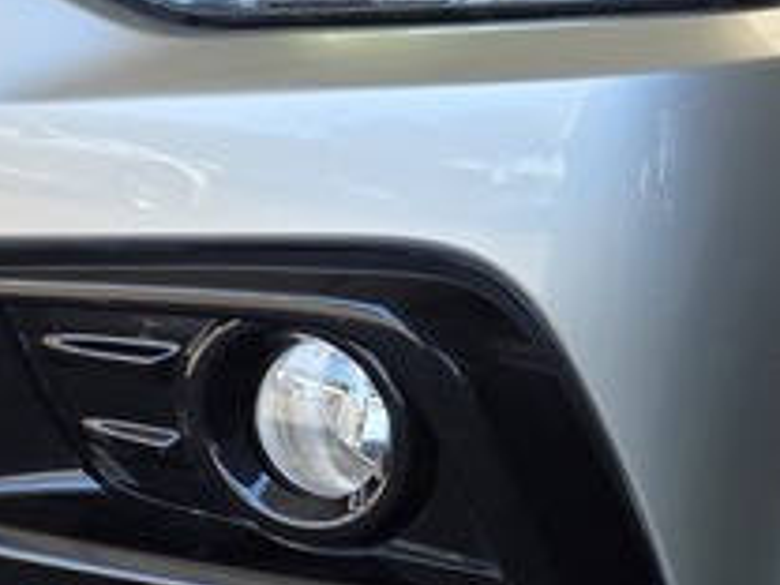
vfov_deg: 13.0
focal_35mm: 113
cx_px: 739
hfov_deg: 17.1
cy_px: 49
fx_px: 2546
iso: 20
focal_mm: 6.25
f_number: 1.7
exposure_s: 1/124
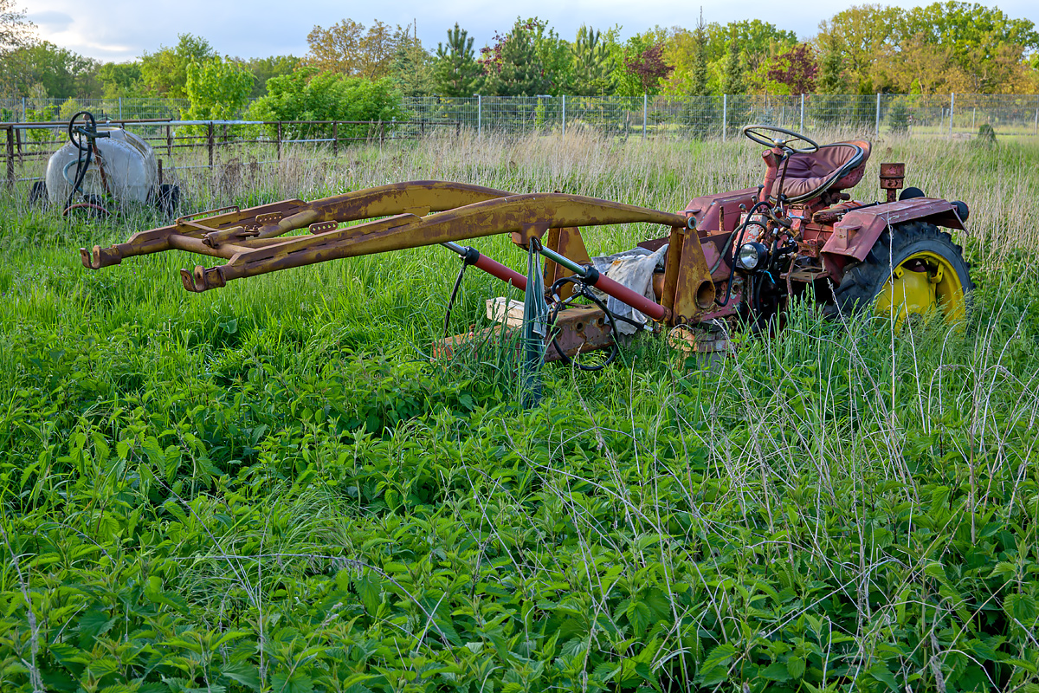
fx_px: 1299
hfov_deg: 43.6
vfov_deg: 29.9
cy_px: 346
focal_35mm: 45
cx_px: 520
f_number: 8
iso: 200
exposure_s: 1/60
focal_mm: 30
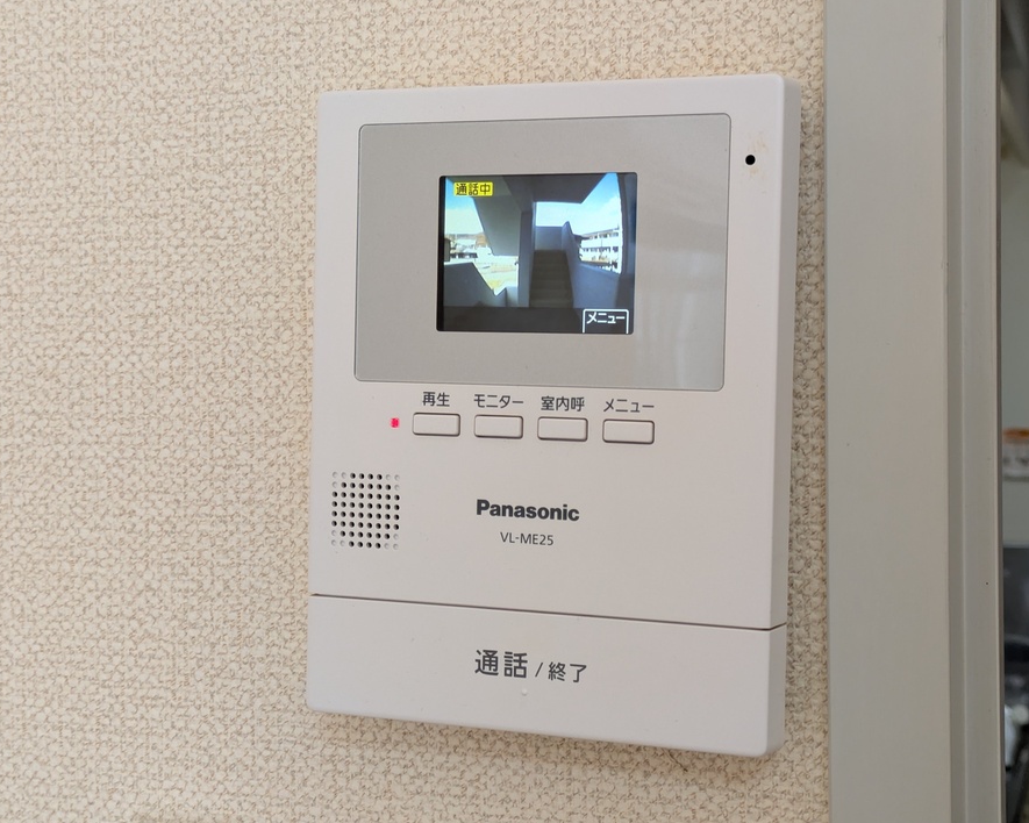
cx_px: 550
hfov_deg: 34.7
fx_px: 1645
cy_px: 412
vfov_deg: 28.1
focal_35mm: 54
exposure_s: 1/60
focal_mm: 5.43
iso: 56
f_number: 1.89
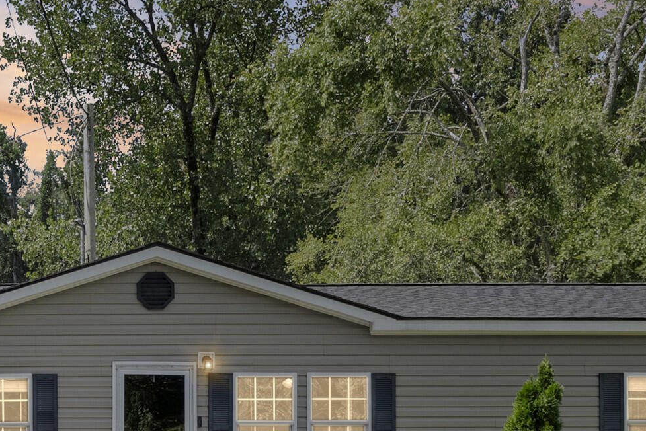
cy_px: 415
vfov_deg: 14.2
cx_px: -53
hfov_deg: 20.5
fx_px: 1705
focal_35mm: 95
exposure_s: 1/100
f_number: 9
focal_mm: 32
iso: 800
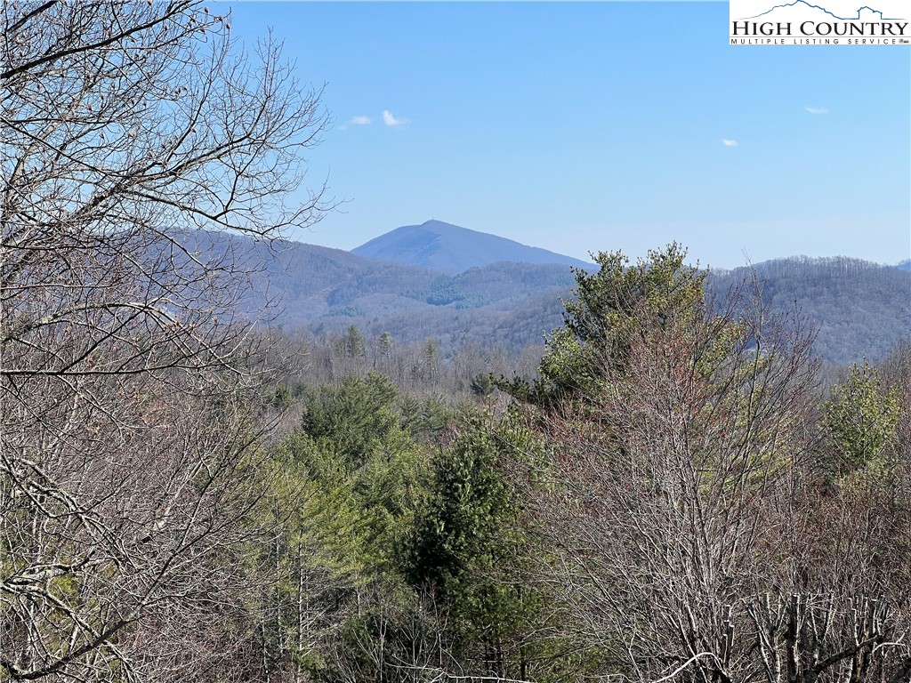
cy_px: 342
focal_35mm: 77
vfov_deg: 19.1
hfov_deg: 25.3
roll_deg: +2.6
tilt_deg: -1.2
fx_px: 2026
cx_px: 456
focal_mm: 9
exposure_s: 1/699
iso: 32
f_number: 2.8
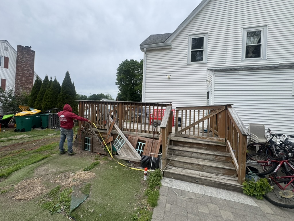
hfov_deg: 102.1
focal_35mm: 14
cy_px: 110
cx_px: 147
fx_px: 119
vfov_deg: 85.7
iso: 50
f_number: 2.2
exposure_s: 1/1323
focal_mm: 2.22
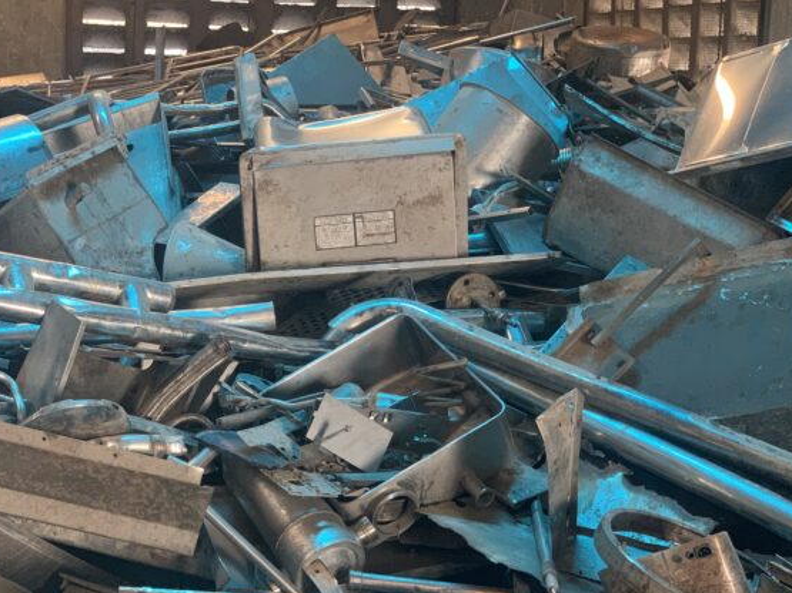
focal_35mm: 72
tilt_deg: -9.0
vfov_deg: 20.4
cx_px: 327
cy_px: 376
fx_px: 1647
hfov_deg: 27.0
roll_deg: -2.5
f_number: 2.4
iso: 400
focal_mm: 6
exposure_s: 1/60
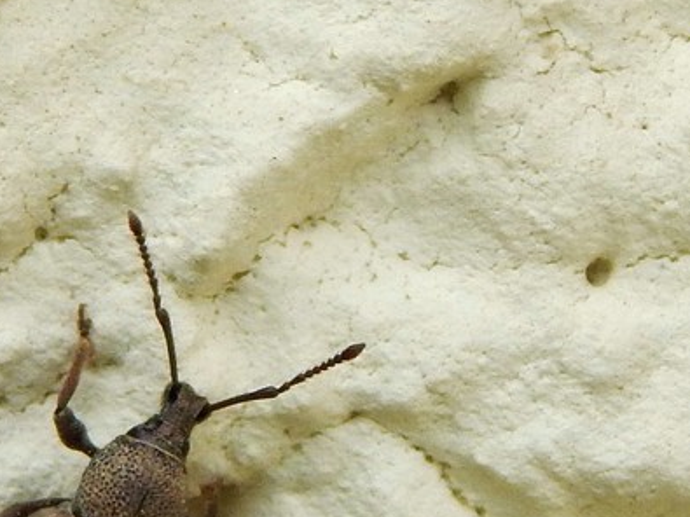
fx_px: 3228
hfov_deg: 12.1
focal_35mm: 162
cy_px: 470
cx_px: 120
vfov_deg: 9.1
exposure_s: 1/250
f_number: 4.2
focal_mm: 13.5
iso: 280
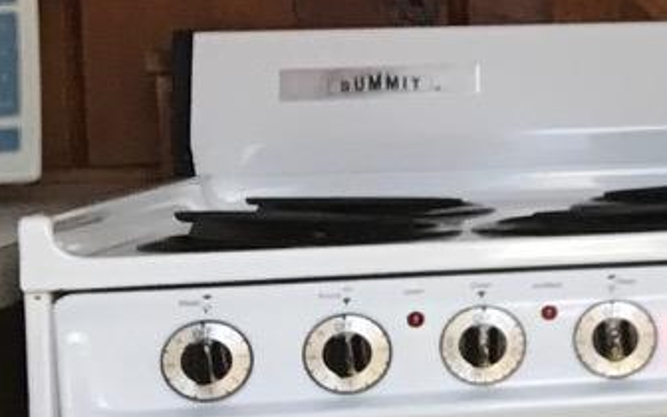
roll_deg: +1.4
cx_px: 1902
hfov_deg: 9.6
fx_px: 3236
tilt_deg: -3.0
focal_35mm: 178
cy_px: 115
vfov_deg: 7.4
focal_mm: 3.99
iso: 25
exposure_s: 1/60
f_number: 1.8
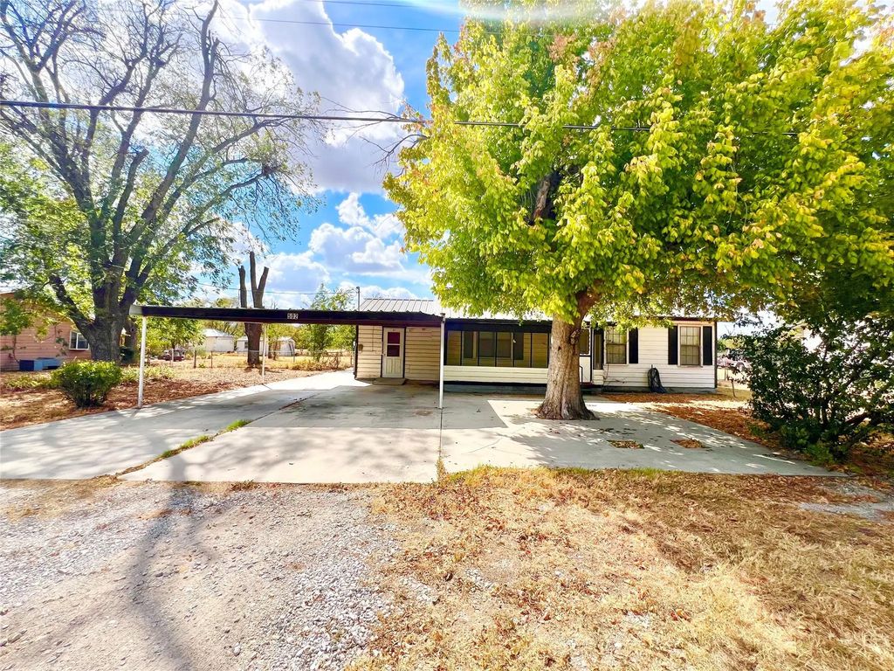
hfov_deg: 106.2
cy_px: 336
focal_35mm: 13
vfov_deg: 89.9
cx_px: 447
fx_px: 336
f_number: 1.8
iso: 32
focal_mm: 1.57
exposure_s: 1/2053
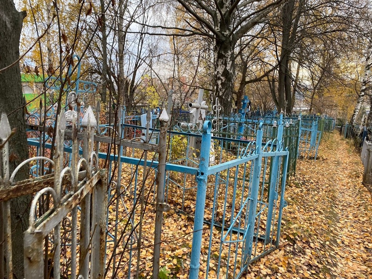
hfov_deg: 67.3
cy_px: 140
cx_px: 186
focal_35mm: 26
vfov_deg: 53.1
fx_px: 279
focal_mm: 4.25
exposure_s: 1/122
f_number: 1.8
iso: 64
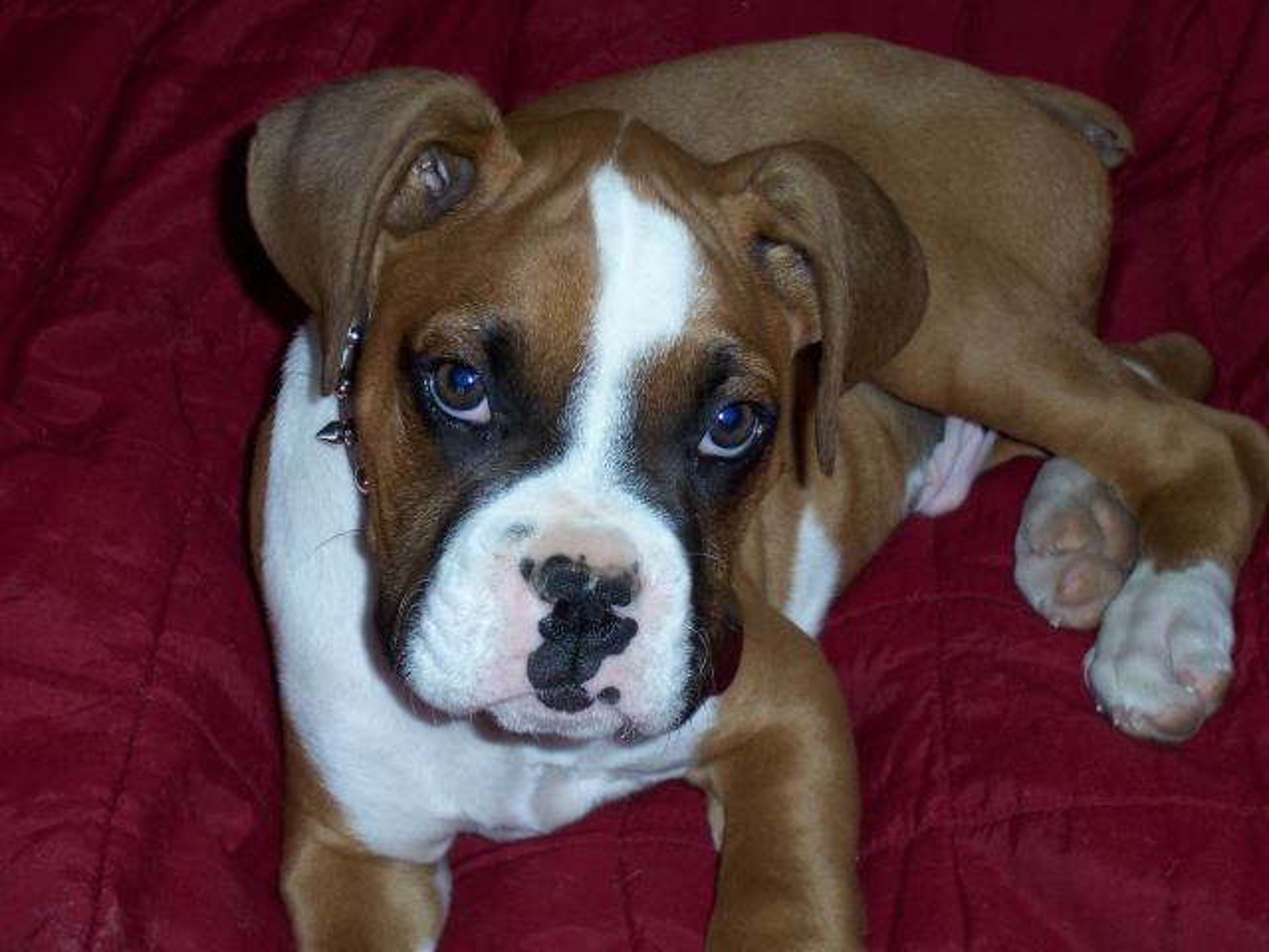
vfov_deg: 17.0
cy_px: 476
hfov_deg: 22.5
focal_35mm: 87
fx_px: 3189
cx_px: 634
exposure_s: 1/100
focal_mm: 14.9
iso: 125
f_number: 4.5
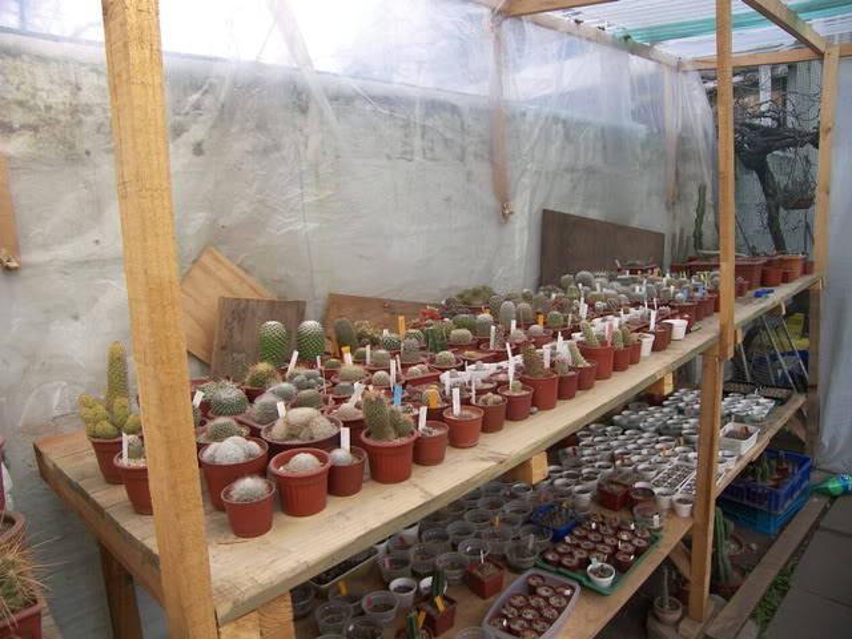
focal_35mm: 24
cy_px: 320
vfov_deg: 56.8
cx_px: 426
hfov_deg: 71.6
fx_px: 591
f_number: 2.8
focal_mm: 5
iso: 50
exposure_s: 1/160
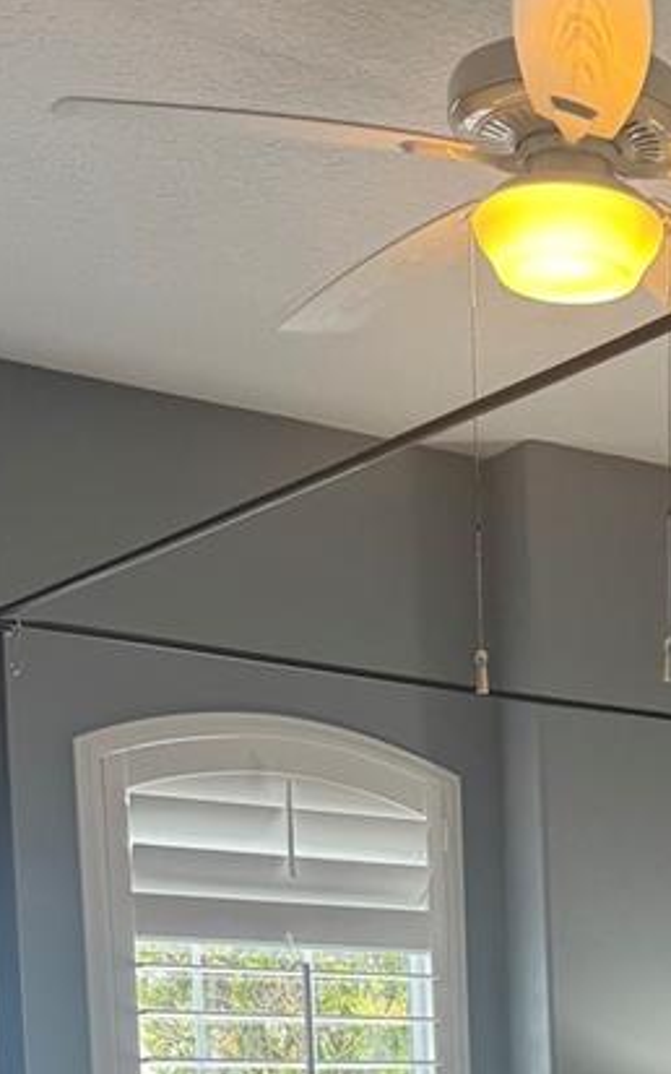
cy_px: 1347
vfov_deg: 24.7
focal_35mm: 74
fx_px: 2166
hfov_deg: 17.0
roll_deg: +1.8
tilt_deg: -6.5
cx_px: 744
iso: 125
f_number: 1.78
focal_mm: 6.76
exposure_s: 1/120
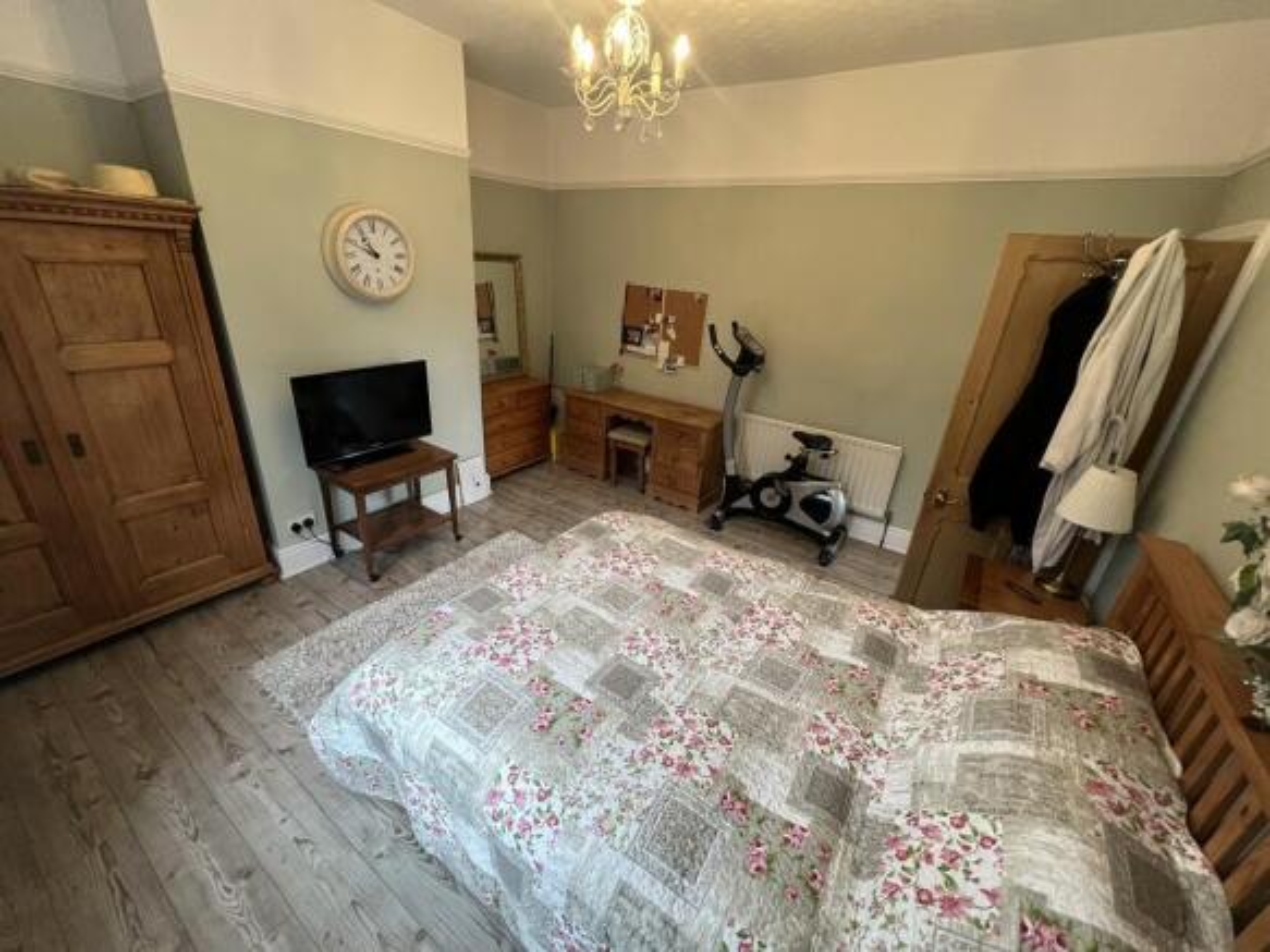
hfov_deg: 106.2
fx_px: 477
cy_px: 476
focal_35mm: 13
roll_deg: -3.2
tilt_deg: -24.6
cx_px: 635
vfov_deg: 89.9
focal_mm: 1.57
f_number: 1.8
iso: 320
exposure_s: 1/50
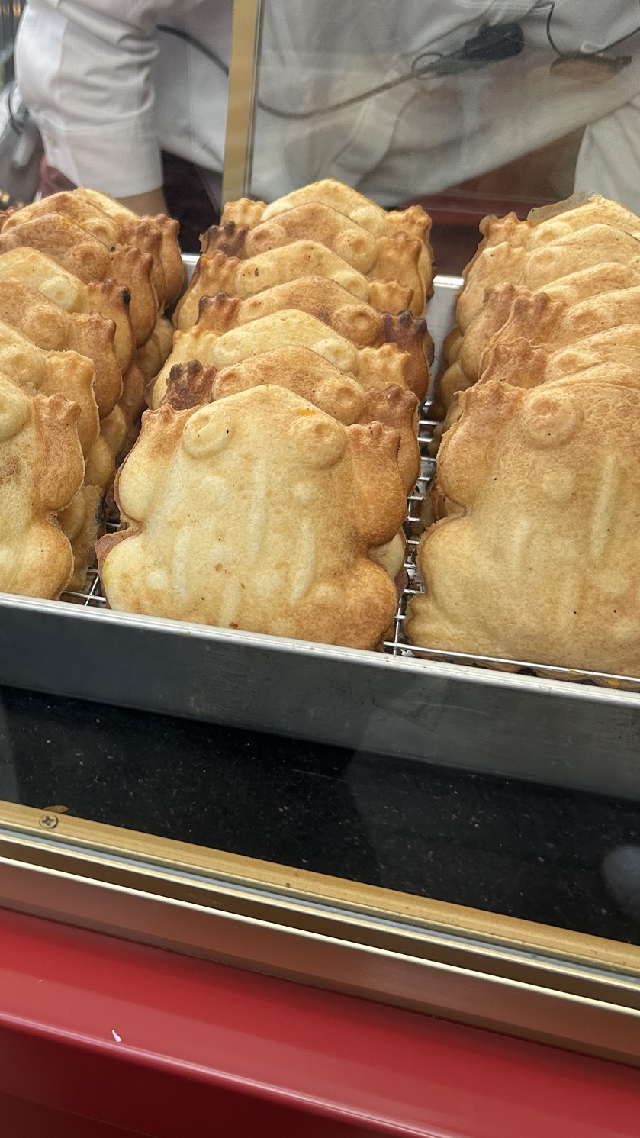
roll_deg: +0.6
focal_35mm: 38
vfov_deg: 52.8
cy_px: 569
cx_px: 41
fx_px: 1146
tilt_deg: -38.6
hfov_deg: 29.6
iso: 50
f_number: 1.5
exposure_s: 1/436
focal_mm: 5.7
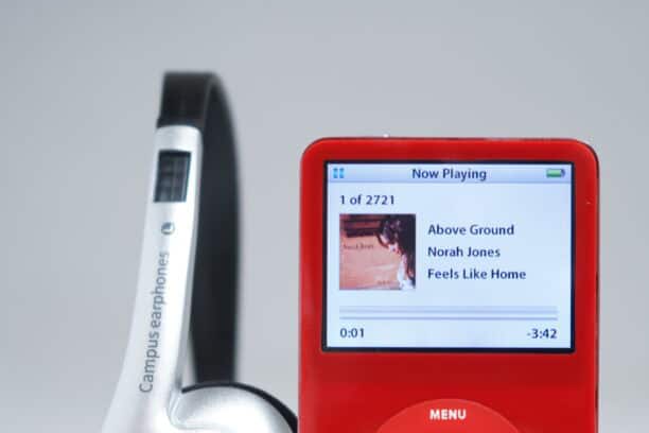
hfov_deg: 19.6
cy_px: 399
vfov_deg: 13.0
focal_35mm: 104
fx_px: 1875
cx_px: 433
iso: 125
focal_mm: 53
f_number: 5
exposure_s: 1/6
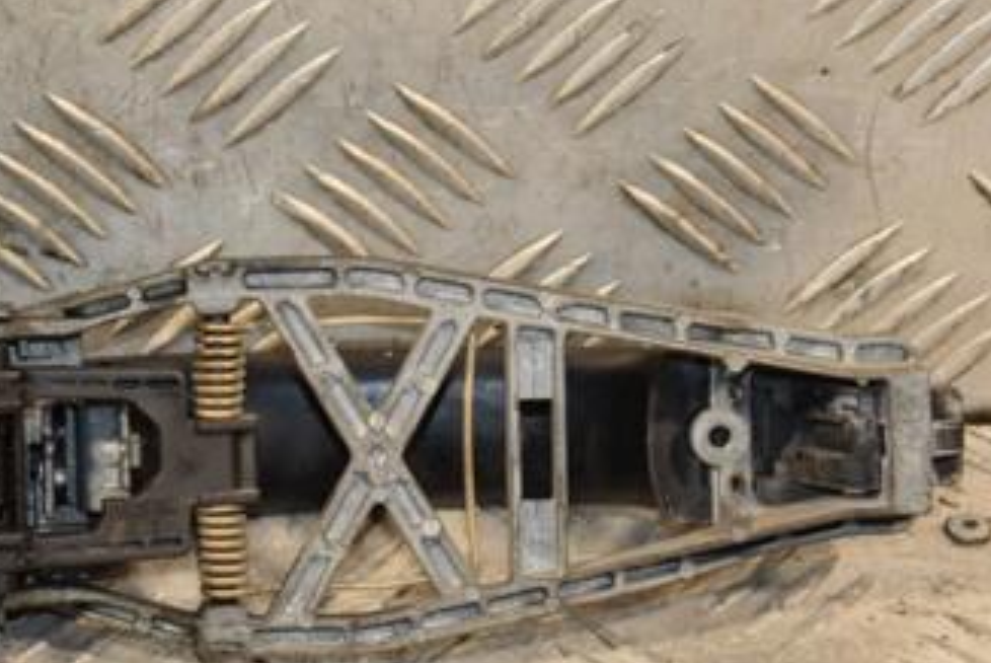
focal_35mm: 182
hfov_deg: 11.3
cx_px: 307
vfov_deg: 7.6
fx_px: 5014
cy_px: 350
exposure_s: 1/125
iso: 800
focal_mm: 66
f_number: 5.3
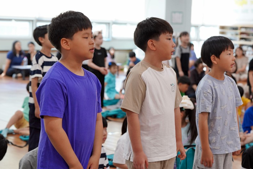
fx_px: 555
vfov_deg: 17.3
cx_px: 139
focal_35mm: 79
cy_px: 84
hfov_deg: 25.7
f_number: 4
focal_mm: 70
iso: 1250
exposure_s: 1/160
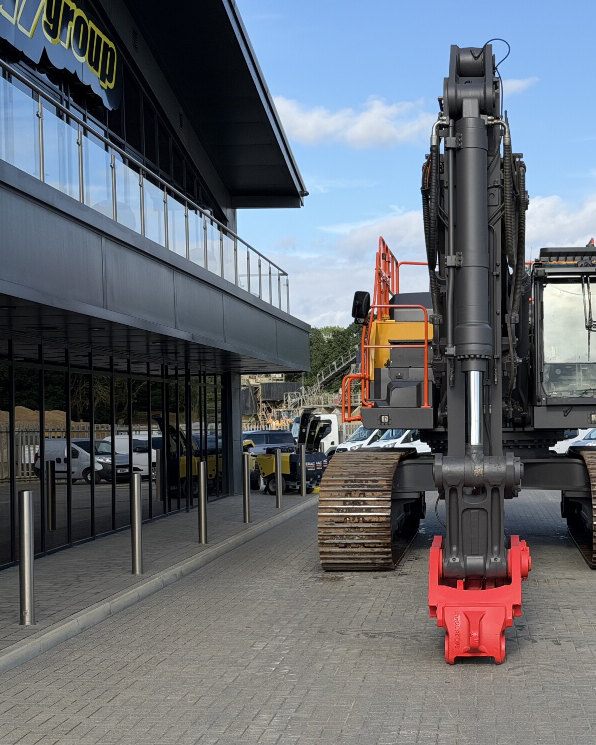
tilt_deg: +2.1
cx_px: 482
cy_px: 371
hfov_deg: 23.8
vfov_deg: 30.0
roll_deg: +1.7
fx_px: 1389
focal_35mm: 63
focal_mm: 6.76
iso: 64
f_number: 1.78
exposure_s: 1/3534
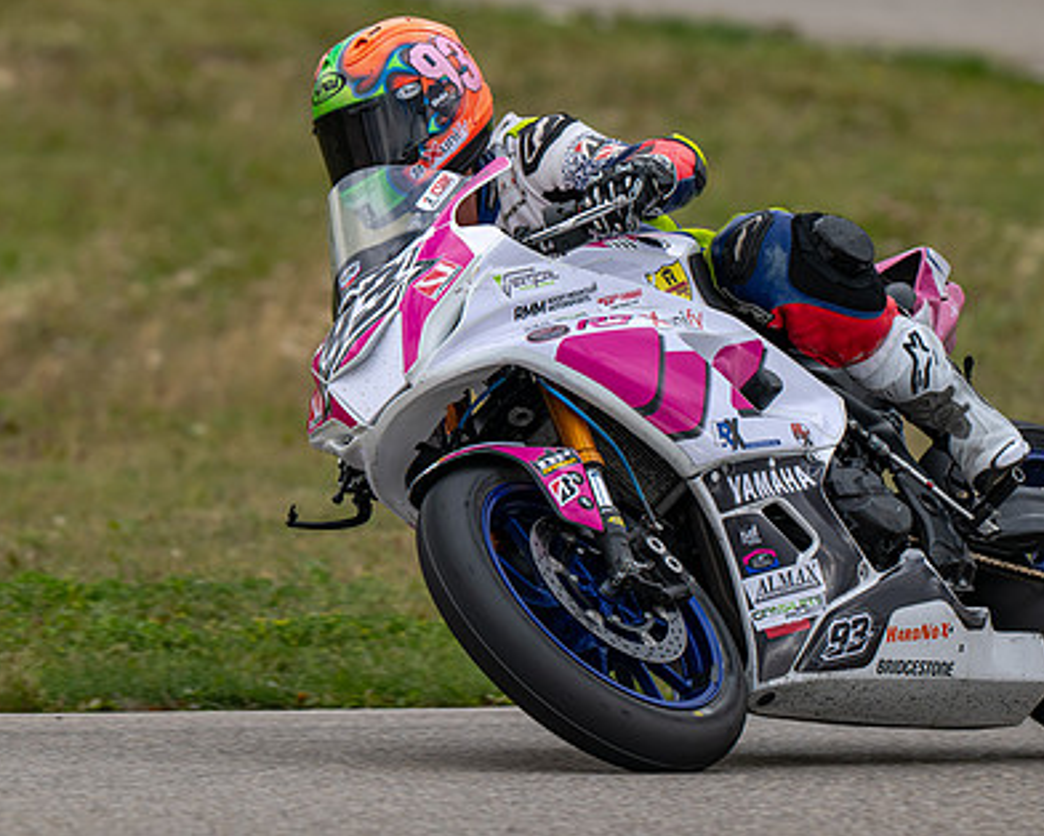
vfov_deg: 2.5
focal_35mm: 611
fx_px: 18888
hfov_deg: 3.2
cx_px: 495
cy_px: 417
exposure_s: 1/1250
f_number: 6.3
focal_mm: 440
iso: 360
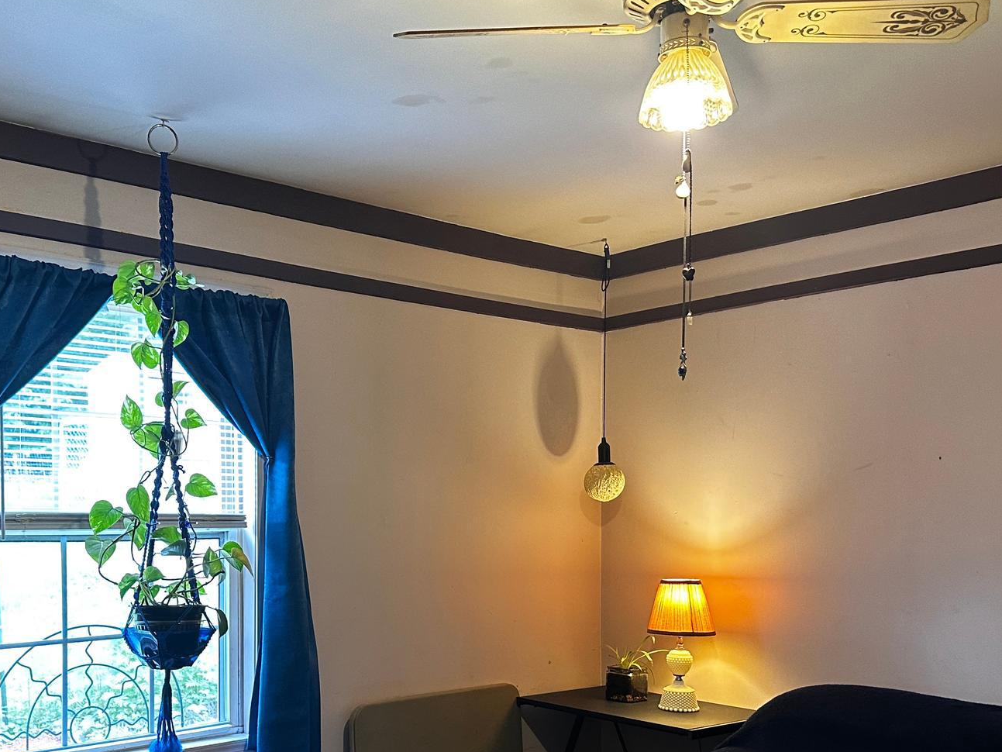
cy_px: 548
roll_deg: -0.3
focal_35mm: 38
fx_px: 1100
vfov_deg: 37.0
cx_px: 405
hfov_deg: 48.7
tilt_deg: -1.0
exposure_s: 1/60
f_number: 1.78
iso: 320
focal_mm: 6.86
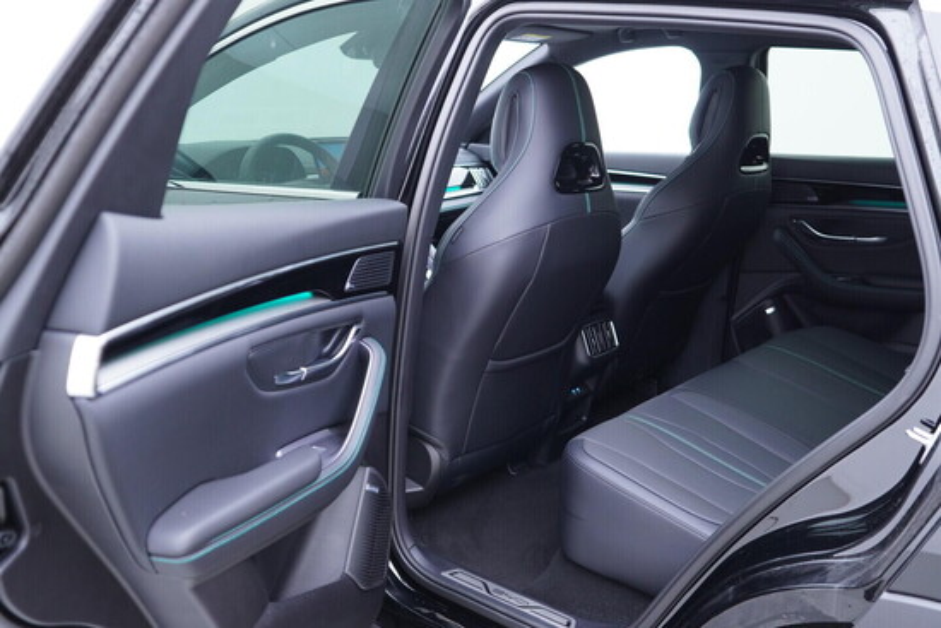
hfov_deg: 53.1
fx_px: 941
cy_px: 314
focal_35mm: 36
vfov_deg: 36.9
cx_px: 470
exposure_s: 1/40
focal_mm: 24
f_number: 2.8
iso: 500
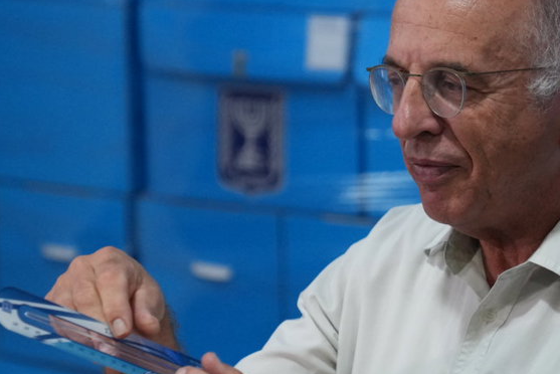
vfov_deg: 7.8
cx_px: 459
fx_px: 2739
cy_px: 292
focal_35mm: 176
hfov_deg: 11.6
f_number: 3.2
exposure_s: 1/160
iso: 2500
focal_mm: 70
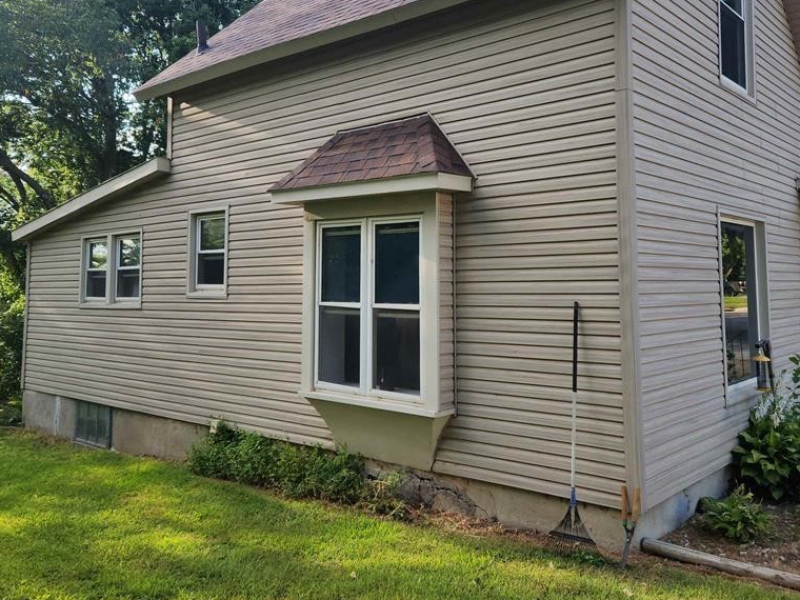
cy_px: 225
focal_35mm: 31
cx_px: 436
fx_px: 716
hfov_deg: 58.3
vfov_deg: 45.1
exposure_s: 1/481
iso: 20
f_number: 1.8
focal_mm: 5.4
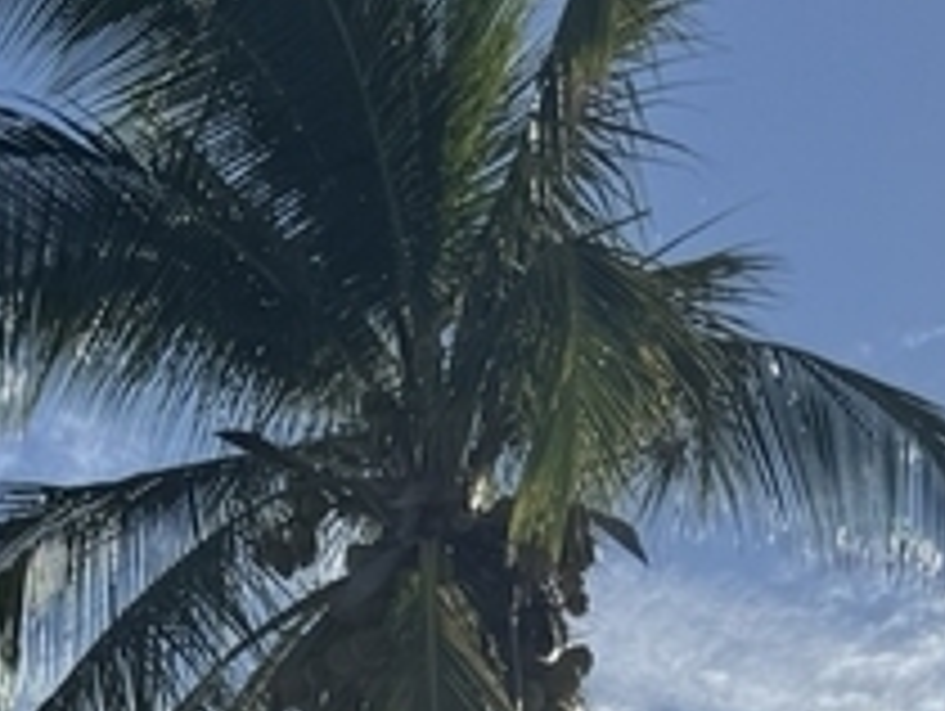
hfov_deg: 14.4
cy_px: 1814
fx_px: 3744
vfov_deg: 9.4
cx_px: 392
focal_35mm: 137
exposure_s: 1/6410
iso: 80
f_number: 1.78
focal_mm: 6.76
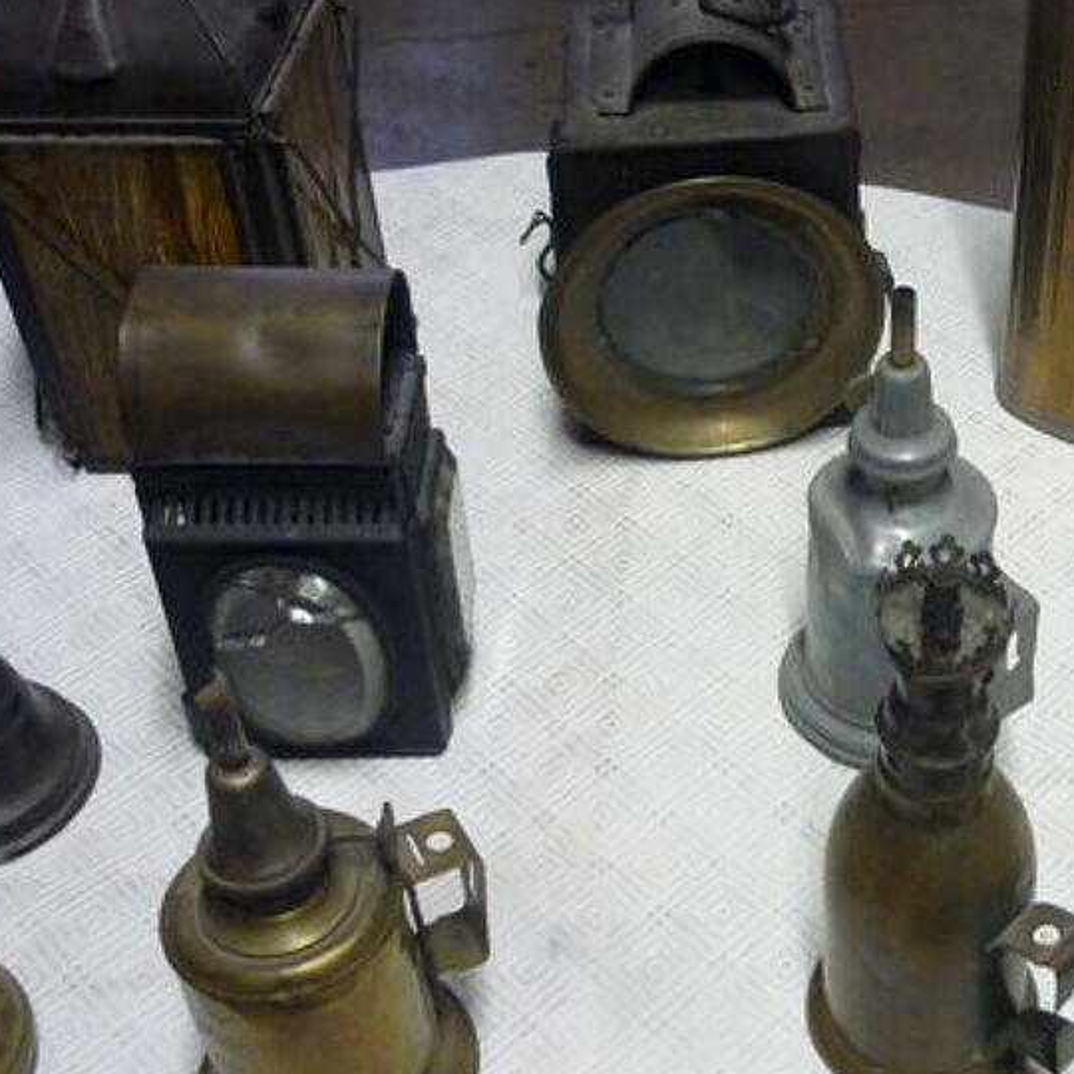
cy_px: 487
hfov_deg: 30.8
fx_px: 1896
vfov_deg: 31.6
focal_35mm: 54
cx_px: 871
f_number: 2.8
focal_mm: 5.5
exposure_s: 1/30
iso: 320
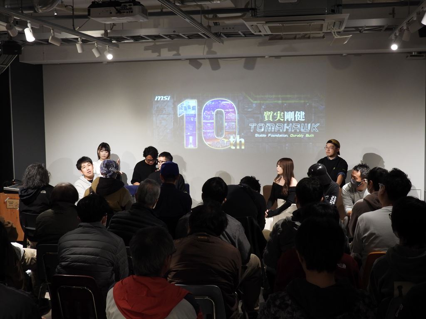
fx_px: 578
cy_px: 160
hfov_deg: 40.4
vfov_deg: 30.9
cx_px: 213
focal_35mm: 47
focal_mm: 8.4
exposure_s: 1/30
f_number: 3.2
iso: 220
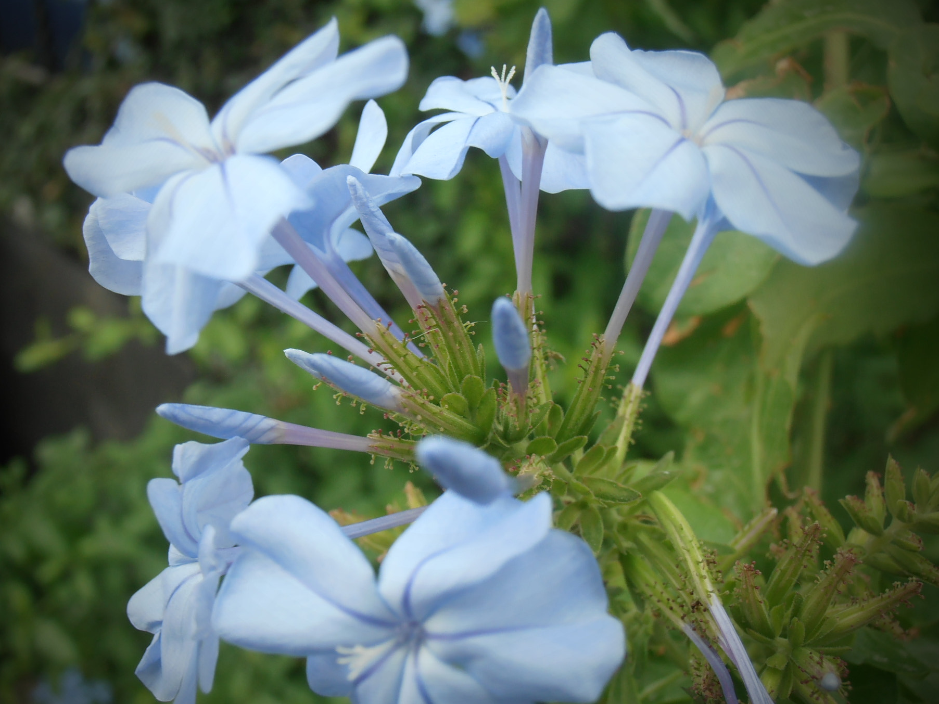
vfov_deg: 34.3
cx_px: 437
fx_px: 1139
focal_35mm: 42
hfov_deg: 44.8
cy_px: 357
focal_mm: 6.61
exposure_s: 1/160
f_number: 3.9
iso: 80
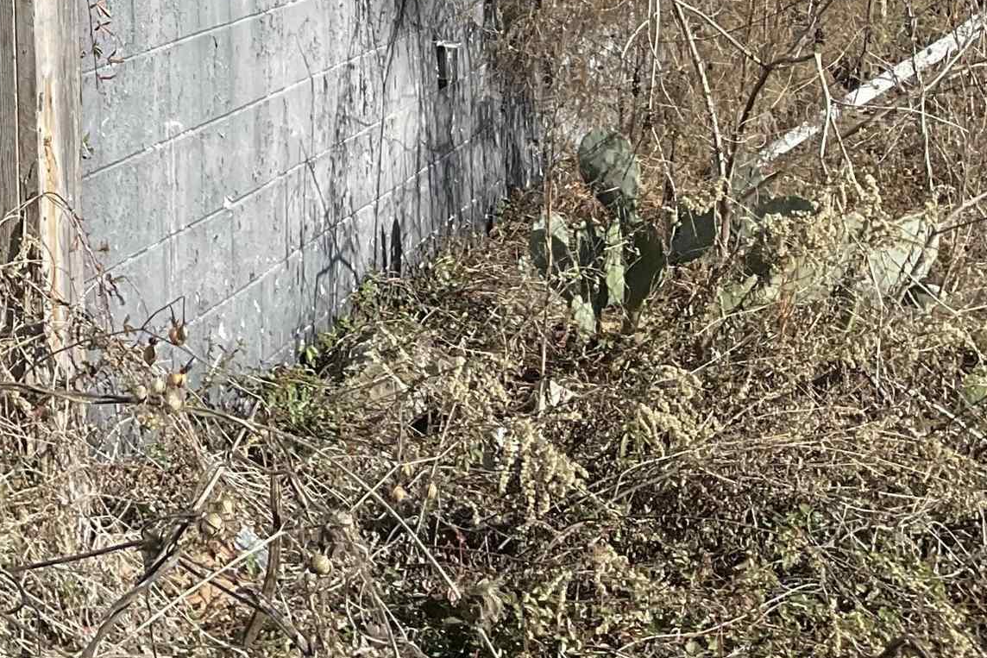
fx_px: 2221
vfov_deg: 15.7
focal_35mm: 81
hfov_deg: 22.3
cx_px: -317
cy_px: -288
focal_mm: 3
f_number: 1.8
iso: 16
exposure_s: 1/1626
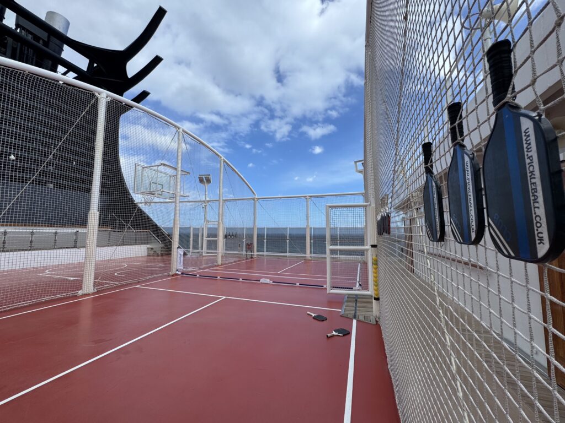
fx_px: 229
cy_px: 212
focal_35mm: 14
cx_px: 282
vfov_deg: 85.7
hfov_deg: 102.1
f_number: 2.2
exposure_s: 1/1600
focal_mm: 2.22
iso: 50
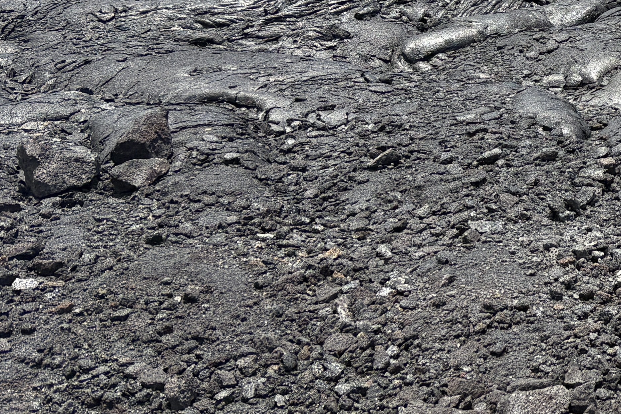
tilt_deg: -3.5
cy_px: -161
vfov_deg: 15.5
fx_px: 1432
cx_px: 940
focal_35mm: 83
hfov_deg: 20.7
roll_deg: -0.8
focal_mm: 5.96
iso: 50
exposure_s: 1/3279
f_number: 1.6
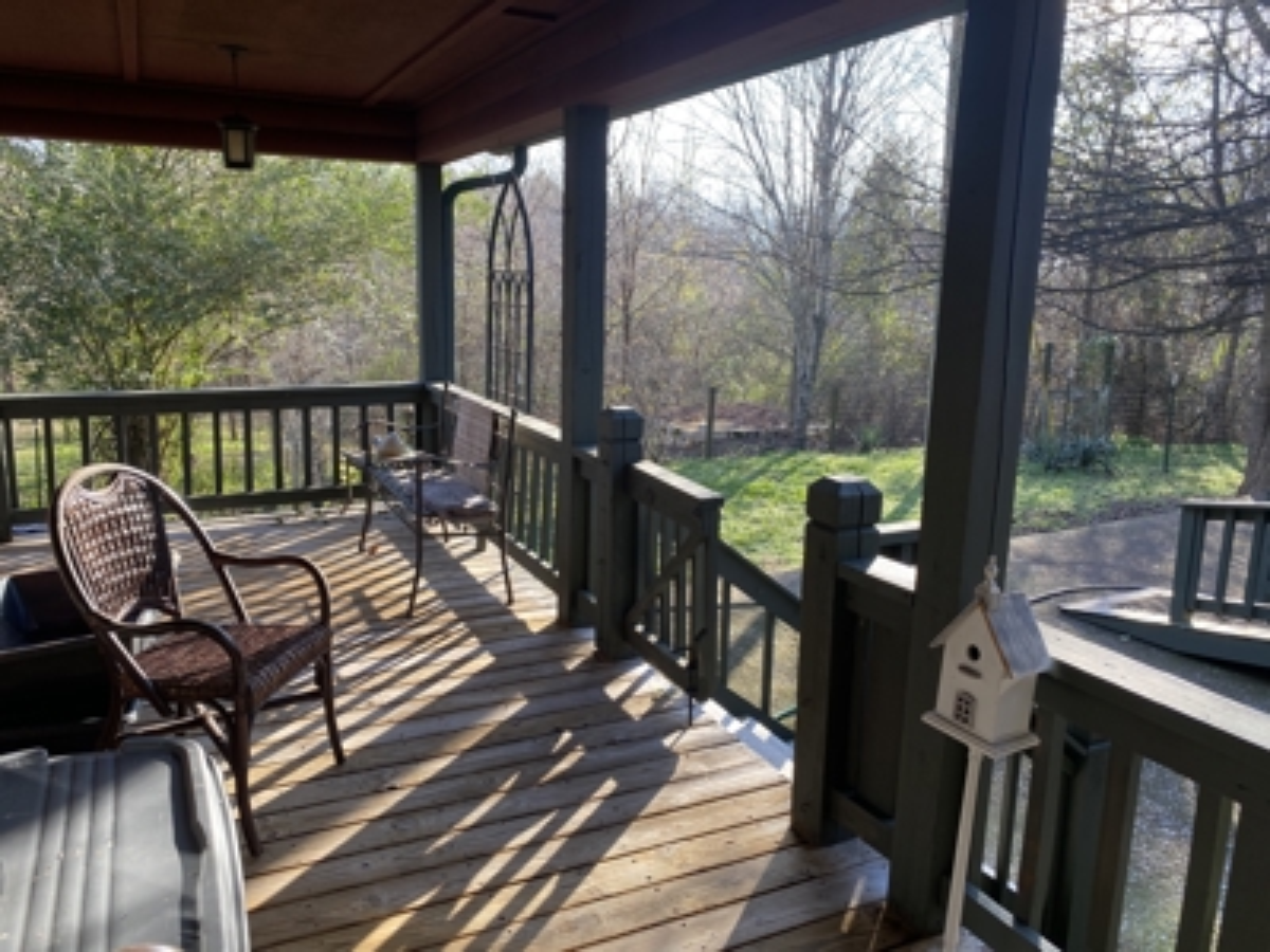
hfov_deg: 67.3
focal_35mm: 26
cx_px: 635
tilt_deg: -9.0
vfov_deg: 53.1
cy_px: 476
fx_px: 954
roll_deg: -1.7
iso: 32
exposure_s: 1/223
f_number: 1.8
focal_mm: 4.25
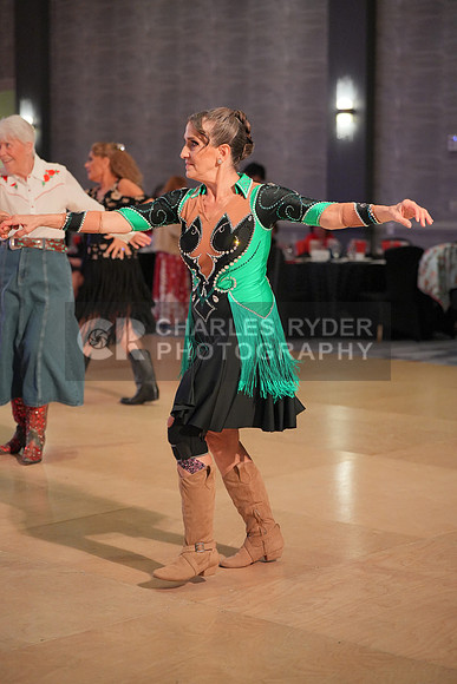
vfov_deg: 27.0
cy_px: 342
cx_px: 228
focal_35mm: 75
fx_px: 1427
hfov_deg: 18.2
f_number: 3.2
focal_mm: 75
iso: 3200
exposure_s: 1/400
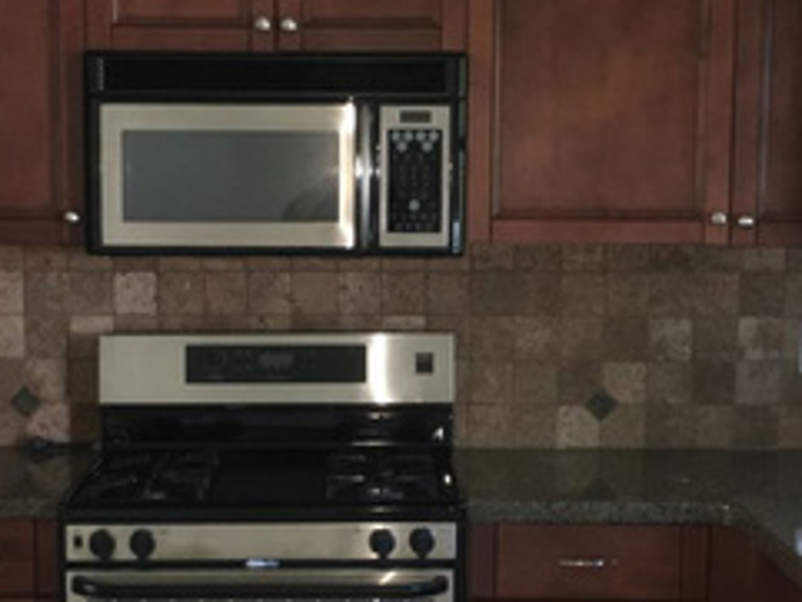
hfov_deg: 25.3
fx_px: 1785
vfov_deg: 19.1
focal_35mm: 77
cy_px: 426
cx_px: 379
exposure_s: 1/30
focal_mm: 4.15
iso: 80
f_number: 2.2
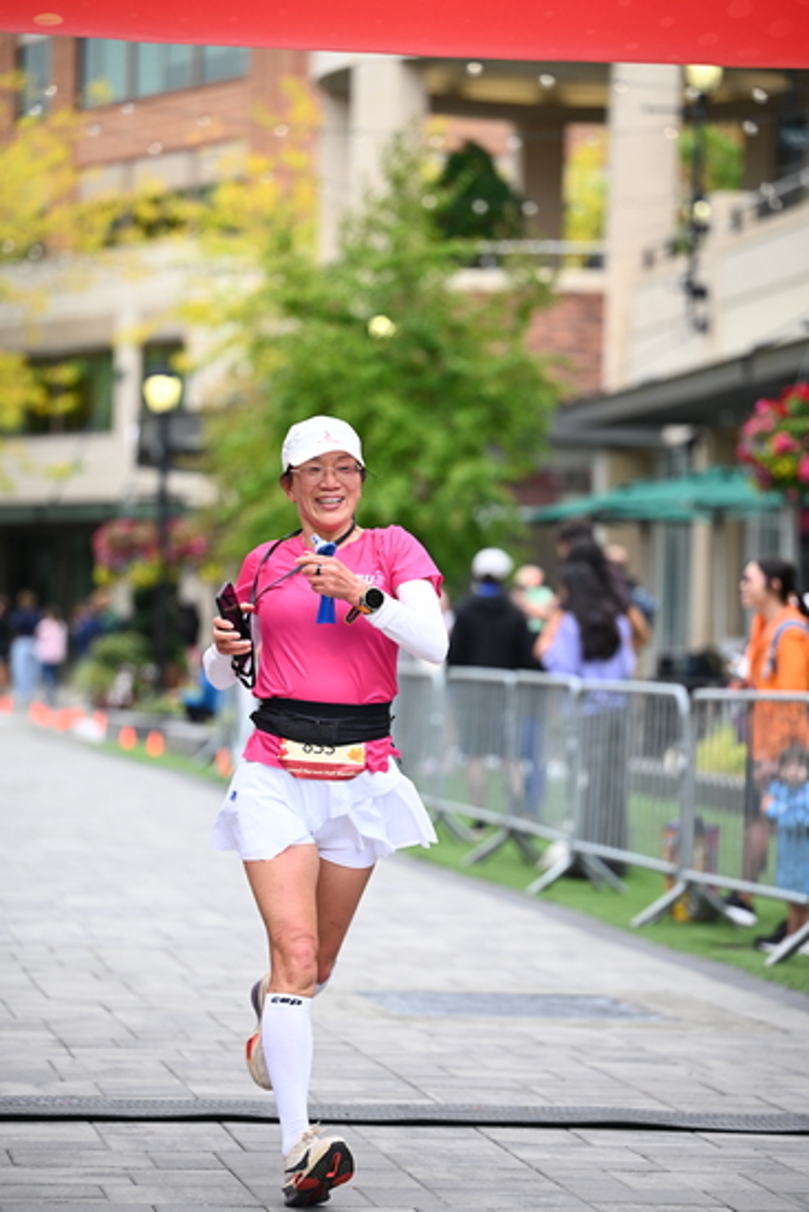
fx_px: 4042
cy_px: 606
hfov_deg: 11.4
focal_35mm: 120
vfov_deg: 17.1
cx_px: 404
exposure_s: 1/1600
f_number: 2.8
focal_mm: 120
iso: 640
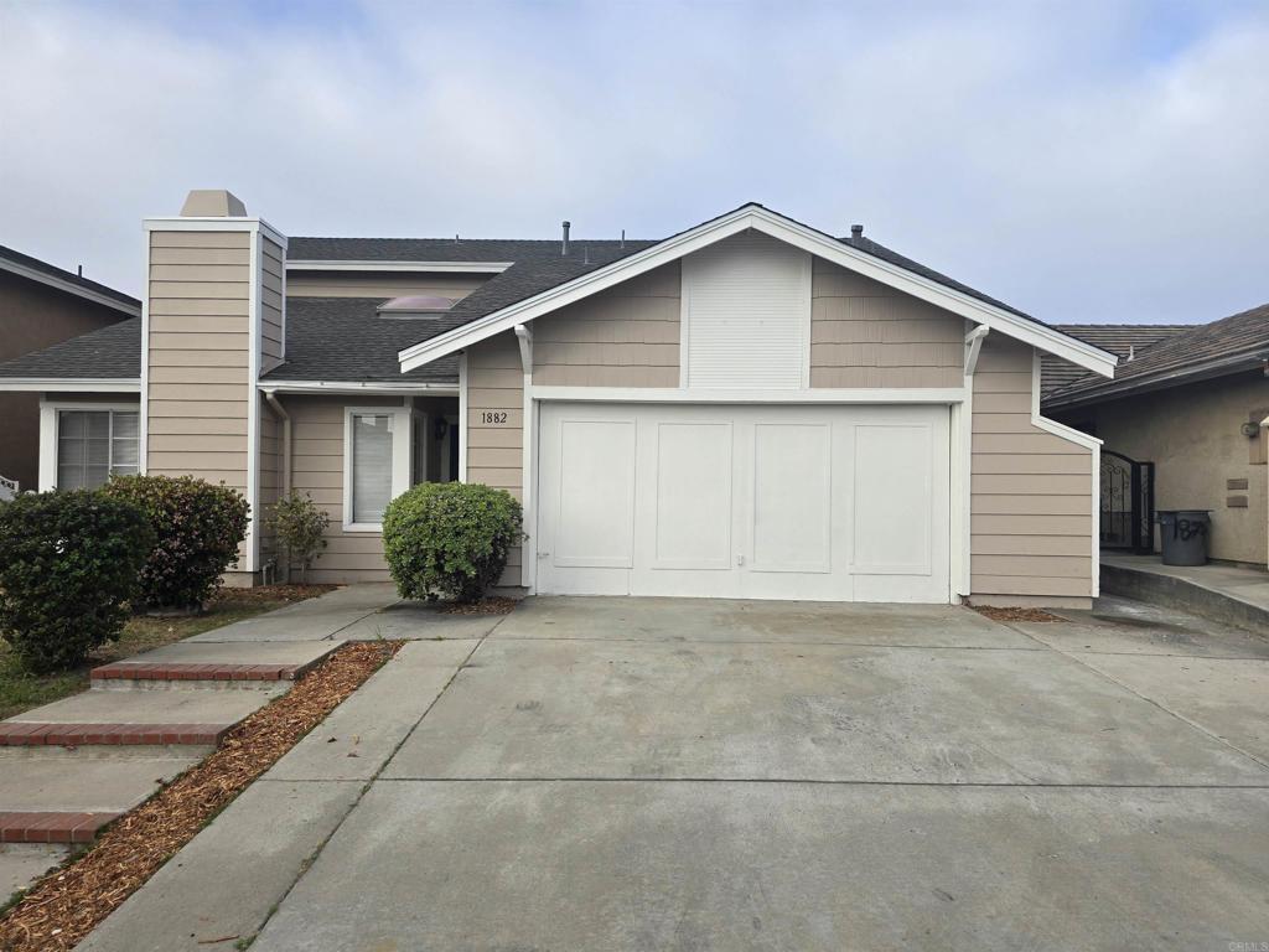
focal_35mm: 23
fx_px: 843
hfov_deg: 73.9
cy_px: 476
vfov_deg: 58.9
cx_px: 634
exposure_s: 1/362
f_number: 1.7
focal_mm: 6.3
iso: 12
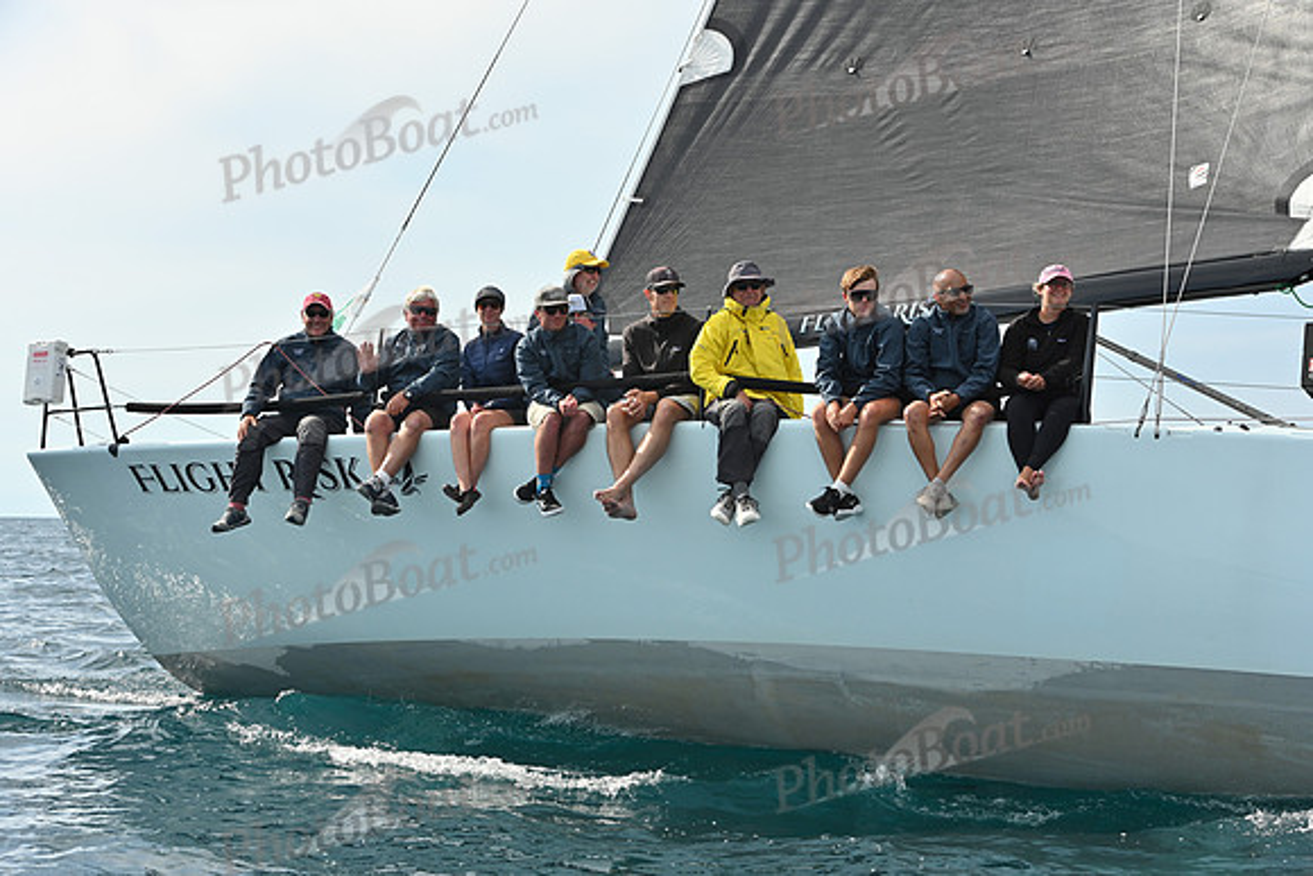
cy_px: 438
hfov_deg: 28.8
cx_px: 656
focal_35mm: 70
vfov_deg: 19.5
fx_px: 2554
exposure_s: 1/1000
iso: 320
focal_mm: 70
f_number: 8
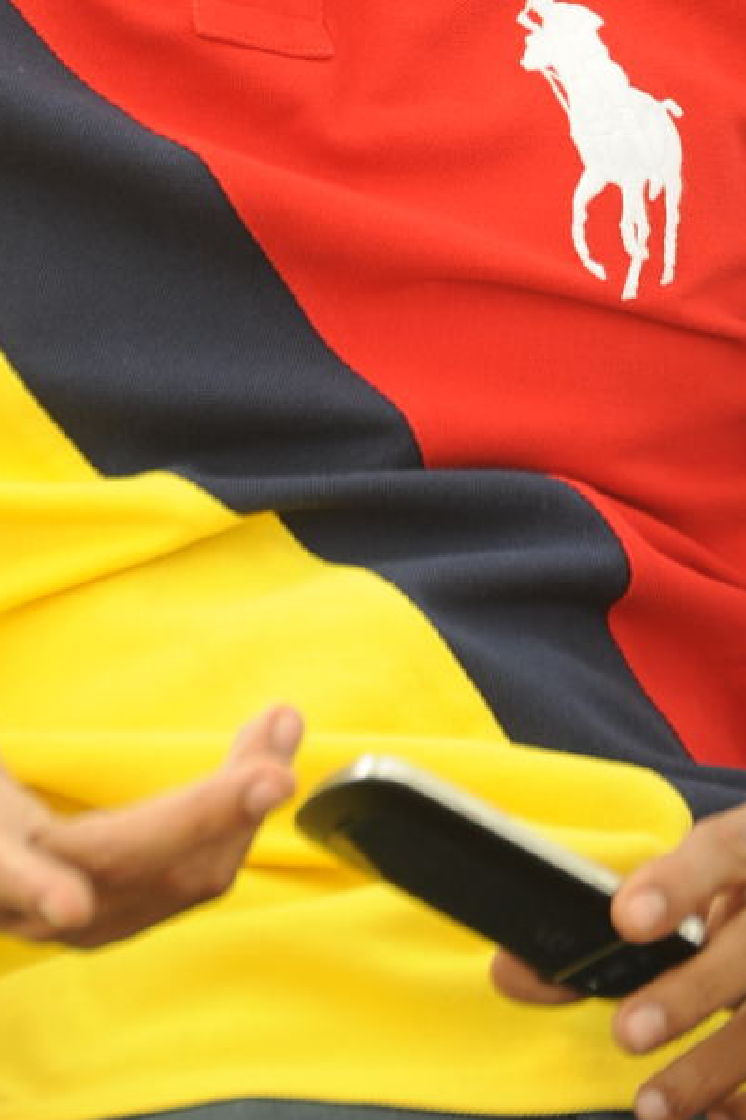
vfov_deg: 4.3
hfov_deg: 2.9
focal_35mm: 481
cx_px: 59
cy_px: -179
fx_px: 14959
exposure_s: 1/125
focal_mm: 180
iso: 400
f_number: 5.6
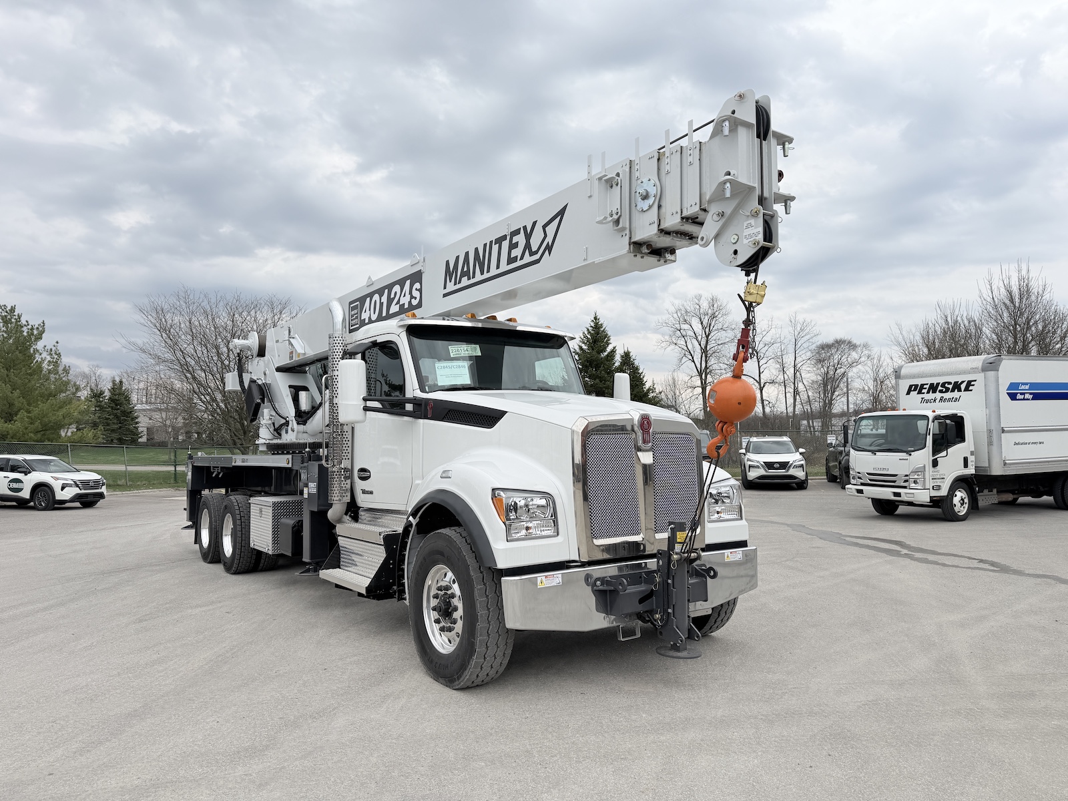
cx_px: 534
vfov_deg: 56.8
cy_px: 400
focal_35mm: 24
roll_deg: +1.0
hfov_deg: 71.6
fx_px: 740
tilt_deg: +2.1
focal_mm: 6.76
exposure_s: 1/2907
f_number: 1.78
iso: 80
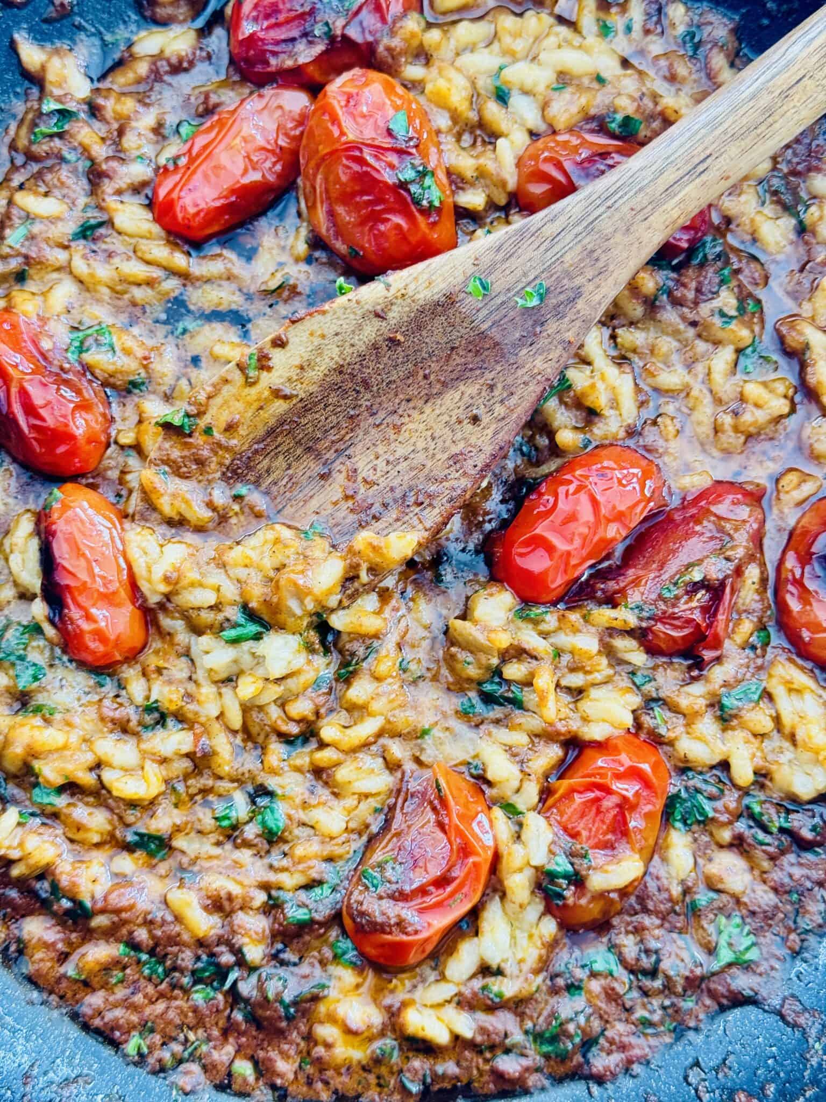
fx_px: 1527
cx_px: 413
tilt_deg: -82.3
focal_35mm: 48
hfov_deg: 30.3
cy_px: 551
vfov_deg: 39.7
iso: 160
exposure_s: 1/60
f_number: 1.78
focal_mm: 6.76
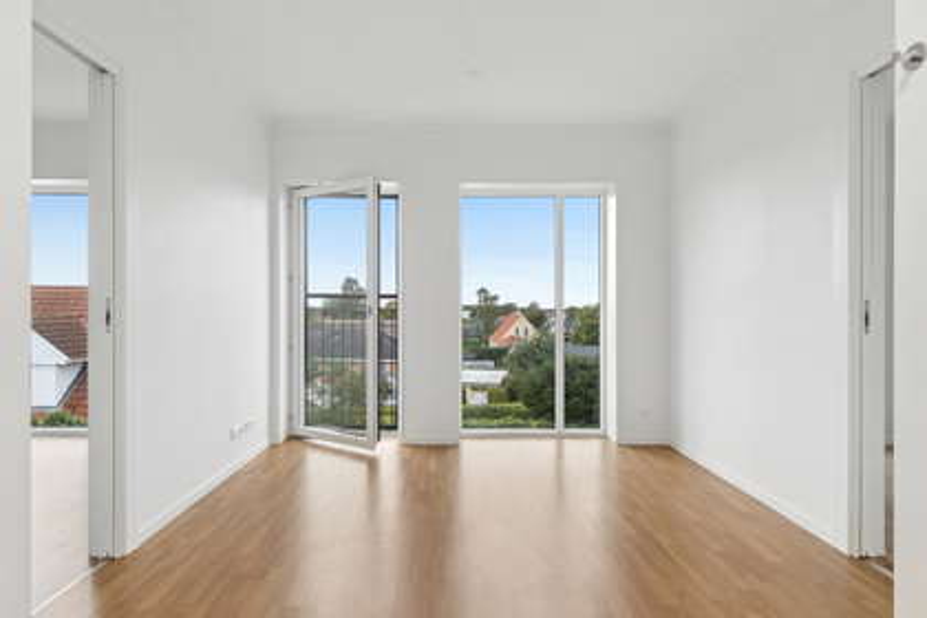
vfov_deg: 67.4
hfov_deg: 90.0
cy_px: 309
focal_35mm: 18
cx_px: 464
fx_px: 463
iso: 200
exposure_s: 1/30
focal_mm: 12
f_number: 8
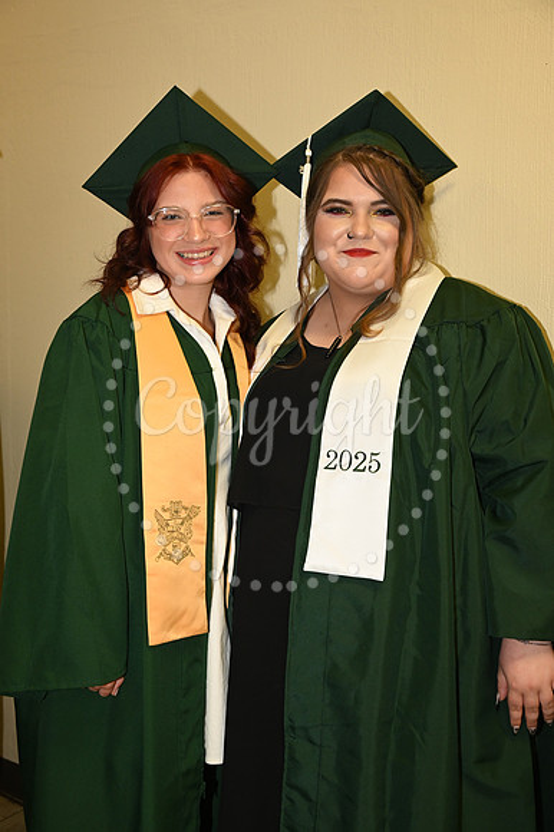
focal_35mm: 45
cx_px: 277
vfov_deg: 43.6
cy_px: 416
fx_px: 1040
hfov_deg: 29.8
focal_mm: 45
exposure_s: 1/60
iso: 1600
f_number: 5.6
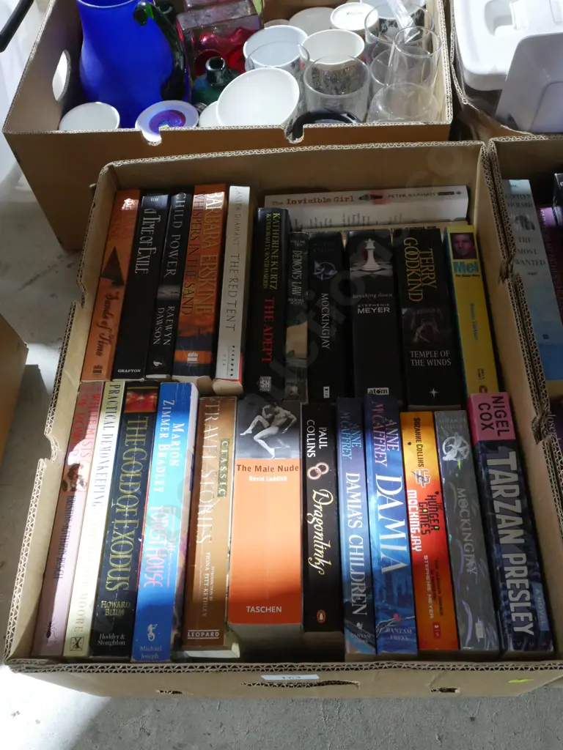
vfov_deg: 60.0
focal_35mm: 30
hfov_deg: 46.8
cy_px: 375
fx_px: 651
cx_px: 282
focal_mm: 15
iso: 3200
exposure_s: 1/20
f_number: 9
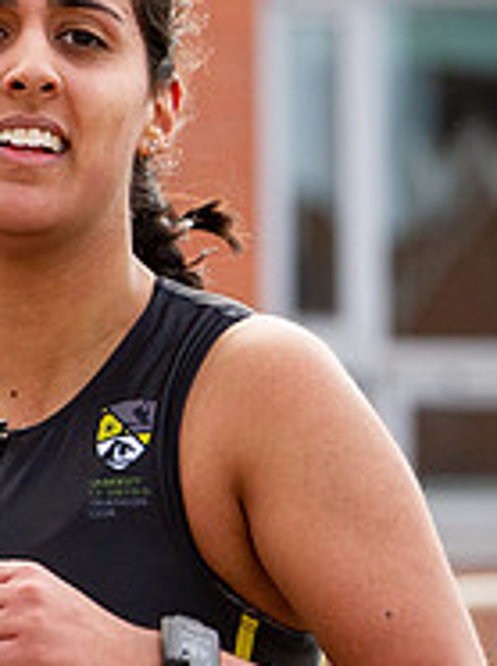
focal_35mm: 845
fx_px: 16213
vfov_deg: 2.3
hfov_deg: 1.8
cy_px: 300
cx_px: 363
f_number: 6.3
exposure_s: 1/1000
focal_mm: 200
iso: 1100
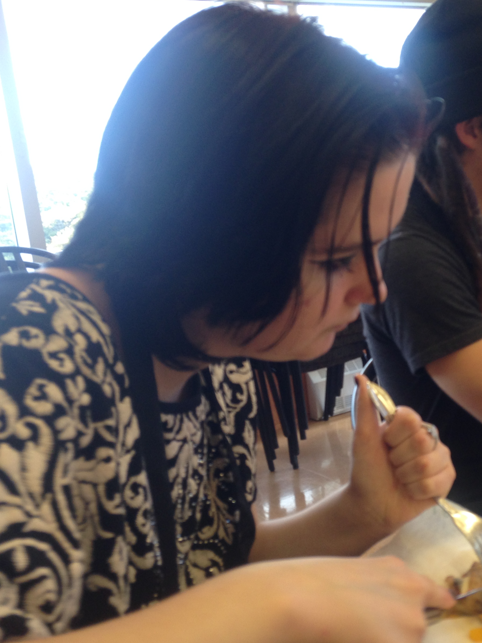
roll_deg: +7.3
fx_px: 836
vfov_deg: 42.1
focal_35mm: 45
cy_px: 327
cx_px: 322
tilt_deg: -7.6
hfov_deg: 31.9
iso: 64
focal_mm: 4.12
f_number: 2.4
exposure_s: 1/60
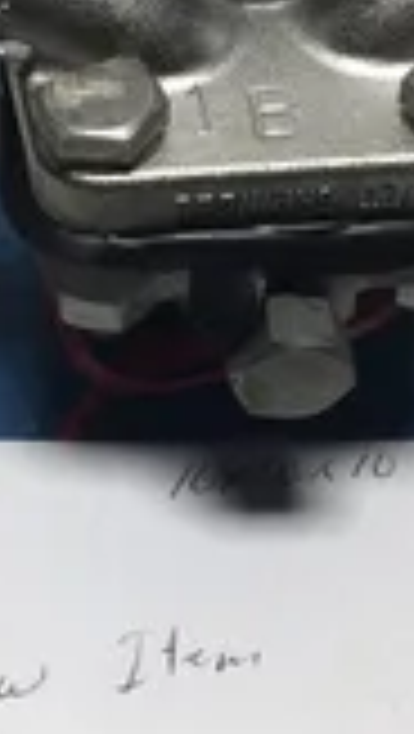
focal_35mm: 83
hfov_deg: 14.6
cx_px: 194
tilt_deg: -50.0
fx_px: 1616
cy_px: 306
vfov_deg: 25.5
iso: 25
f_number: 2.4
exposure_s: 1/135
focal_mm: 3.3
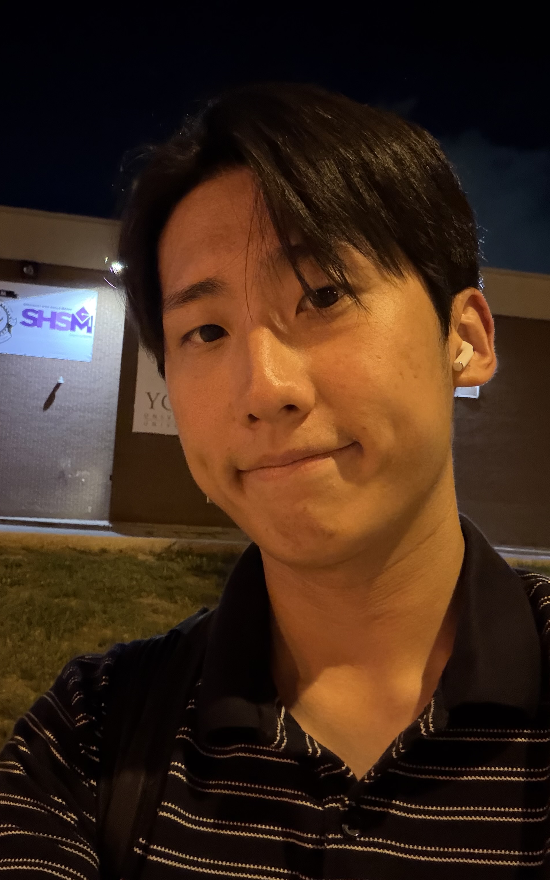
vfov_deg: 59.7
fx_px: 767
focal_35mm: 32
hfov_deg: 39.4
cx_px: 278
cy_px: 442
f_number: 1.9
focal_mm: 2.71
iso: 1000
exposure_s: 1/15
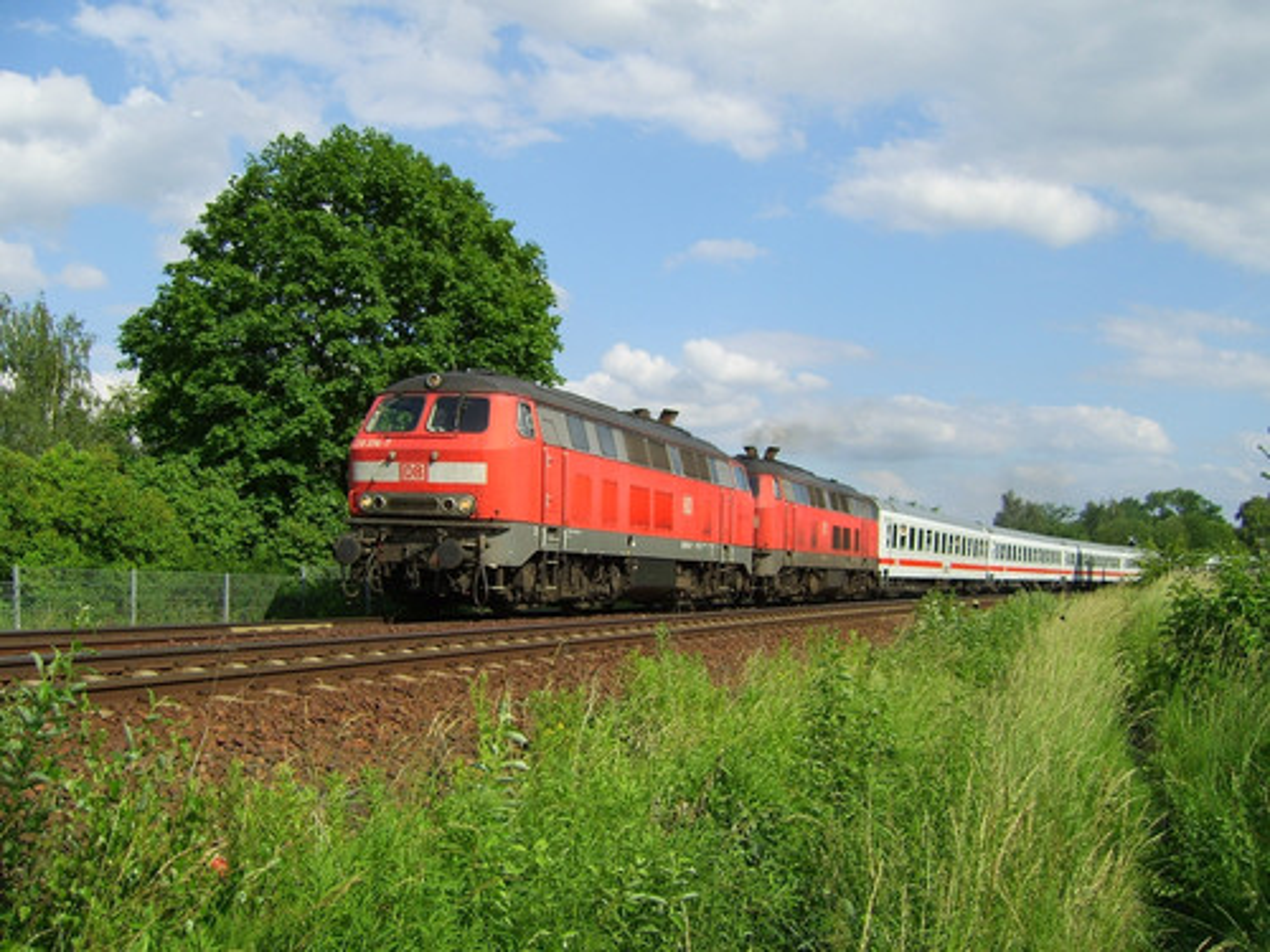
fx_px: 1394
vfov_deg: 37.7
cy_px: 476
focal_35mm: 38
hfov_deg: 49.0
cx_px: 635
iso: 50
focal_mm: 7.8
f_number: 2.8
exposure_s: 1/2000
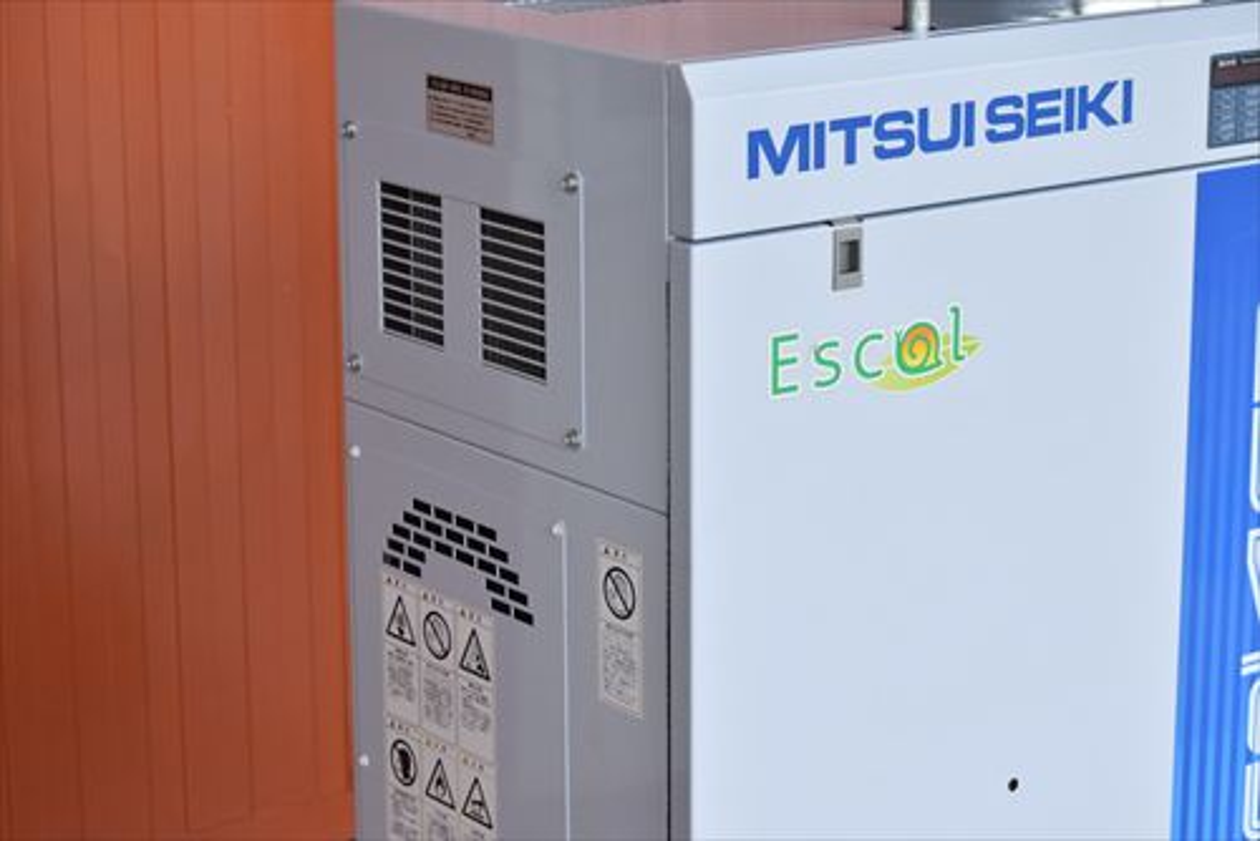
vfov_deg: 16.6
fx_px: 2889
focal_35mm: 82
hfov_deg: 24.6
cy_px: 420
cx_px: 630
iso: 1250
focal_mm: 55
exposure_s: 1/800
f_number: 6.3
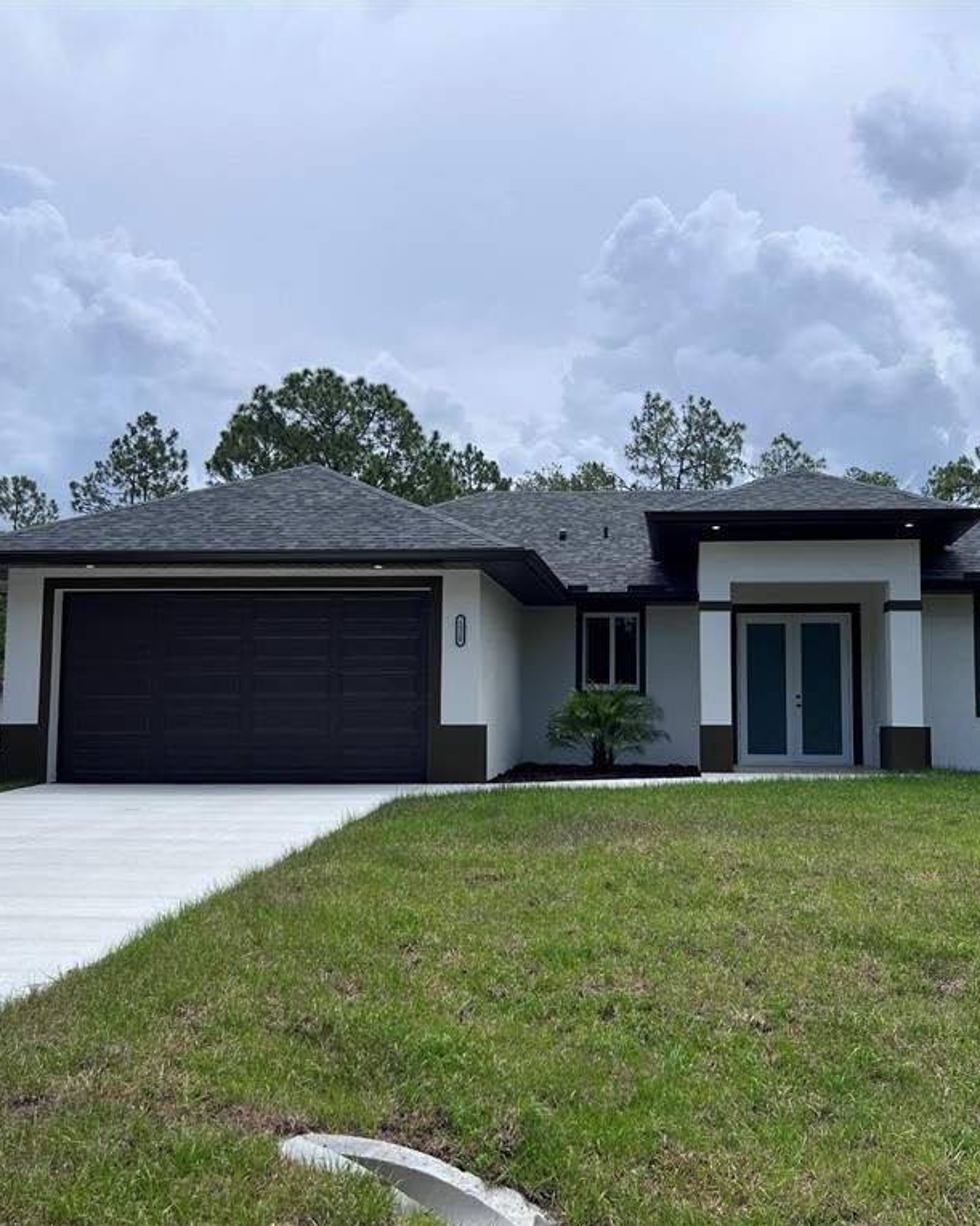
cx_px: 587
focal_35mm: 34
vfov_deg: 52.8
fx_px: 1233
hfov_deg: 43.1
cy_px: 615
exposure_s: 1/6211
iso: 50
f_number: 1.5
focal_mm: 5.7
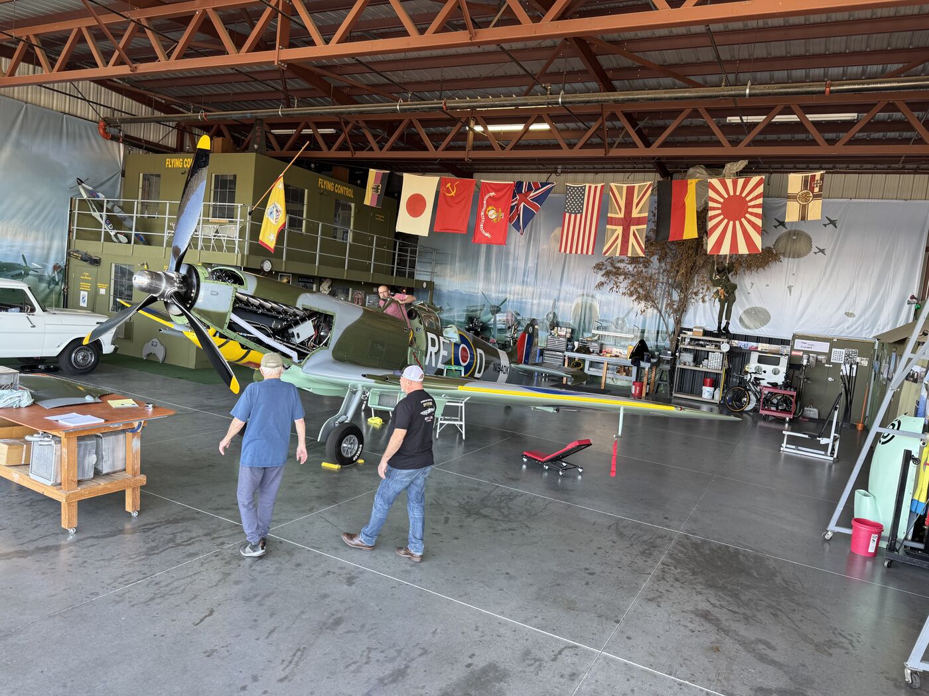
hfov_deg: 71.6
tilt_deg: -5.2
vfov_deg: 56.8
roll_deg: -5.7
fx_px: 644
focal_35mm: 24
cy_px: 348
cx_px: 464
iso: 64
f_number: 1.78
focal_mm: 6.76
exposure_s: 1/121
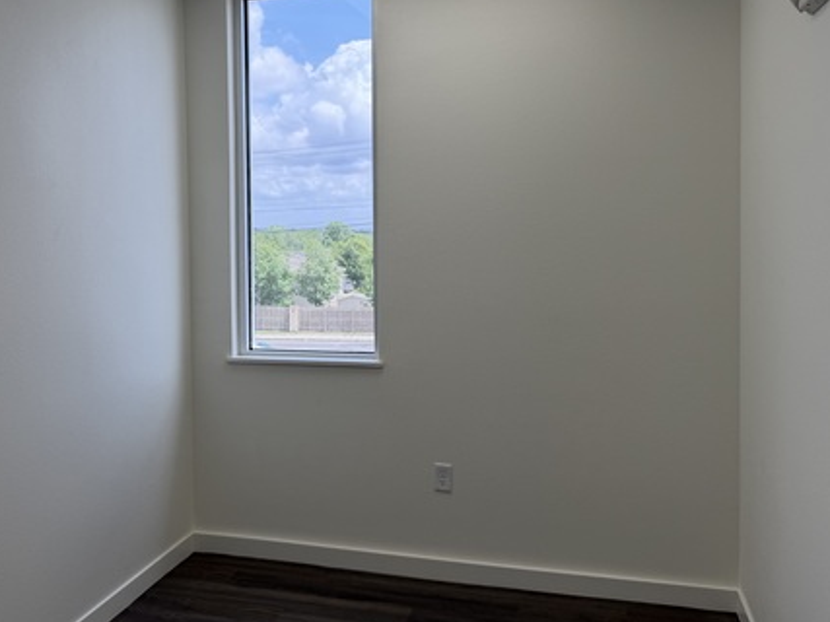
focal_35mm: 36
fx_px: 863
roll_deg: +1.8
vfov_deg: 39.5
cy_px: 257
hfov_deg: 50.7
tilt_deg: -3.1
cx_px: 299
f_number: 1.78
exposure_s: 1/563
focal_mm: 6.76
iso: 80
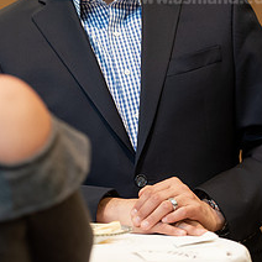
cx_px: 70
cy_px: 24
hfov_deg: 6.8
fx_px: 2192
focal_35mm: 256
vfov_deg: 6.8
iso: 1600
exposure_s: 1/200
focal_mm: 110
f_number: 3.2
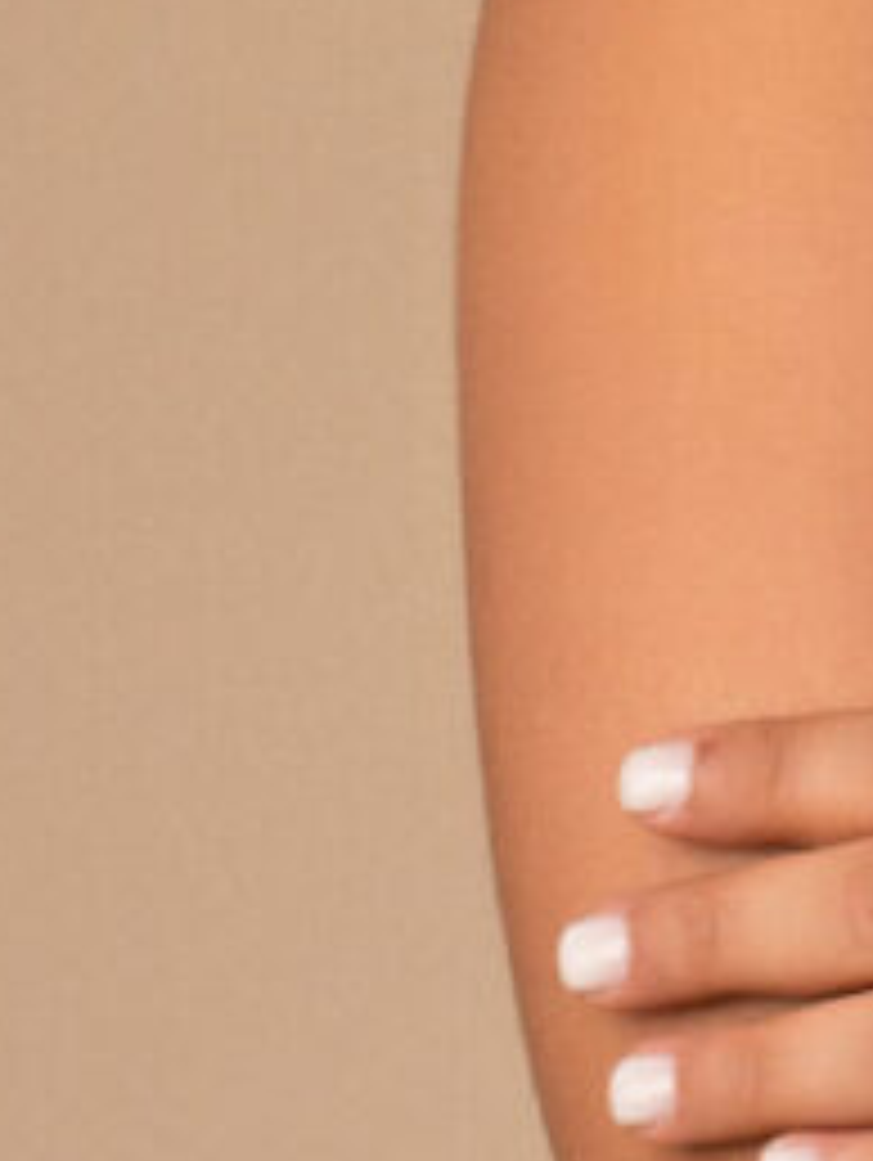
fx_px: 14066
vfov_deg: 4.7
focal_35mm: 419
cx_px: 2151
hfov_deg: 3.5
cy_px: -182
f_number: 5.6
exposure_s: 1/100
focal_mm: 75
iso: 100
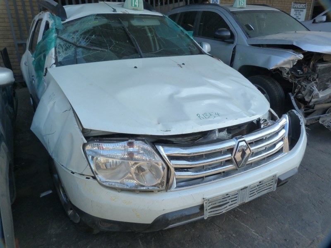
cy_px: 124
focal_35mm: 25
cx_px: 166
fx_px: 239
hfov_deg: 69.4
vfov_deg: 54.9
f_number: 4
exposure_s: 1/160
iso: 125
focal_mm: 4.5
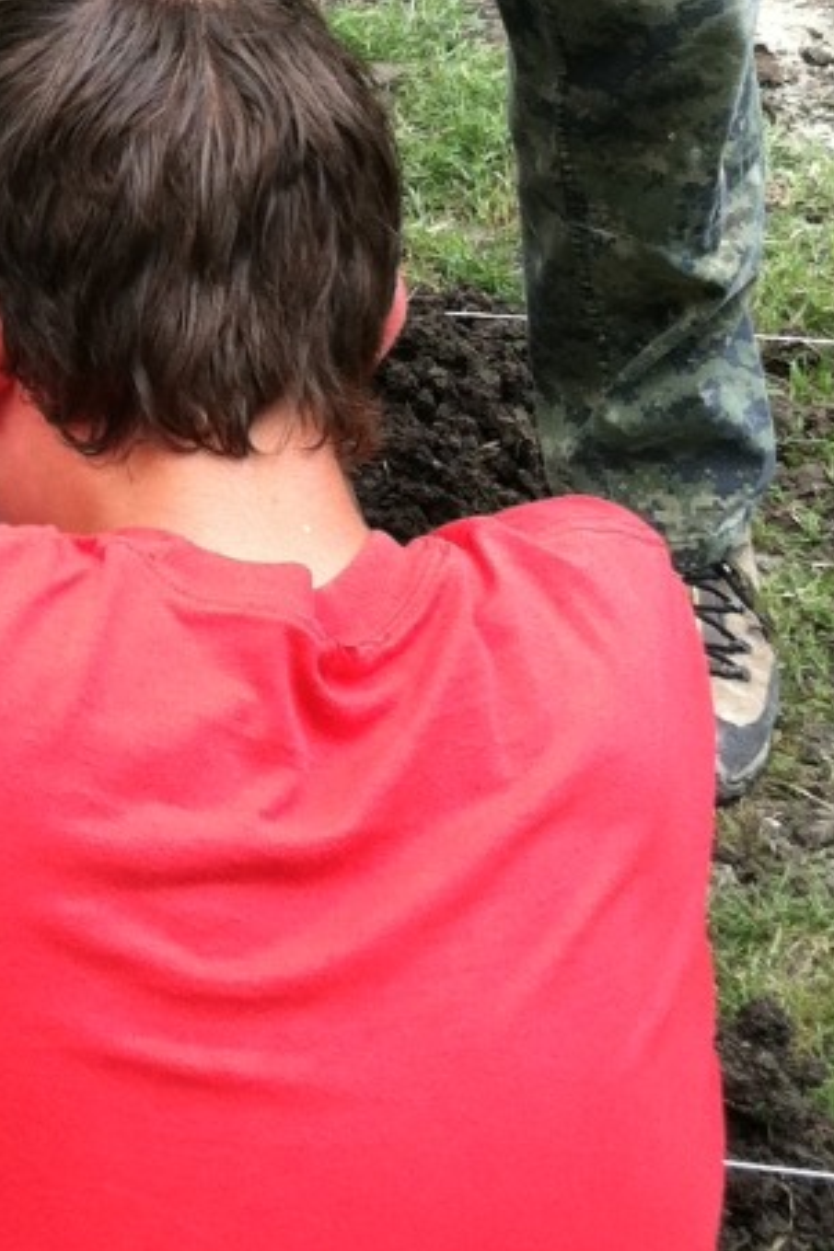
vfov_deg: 18.2
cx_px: -423
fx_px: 3822
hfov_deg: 11.9
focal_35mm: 110
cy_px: 30
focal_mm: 3.85
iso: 80
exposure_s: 1/172
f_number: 2.8
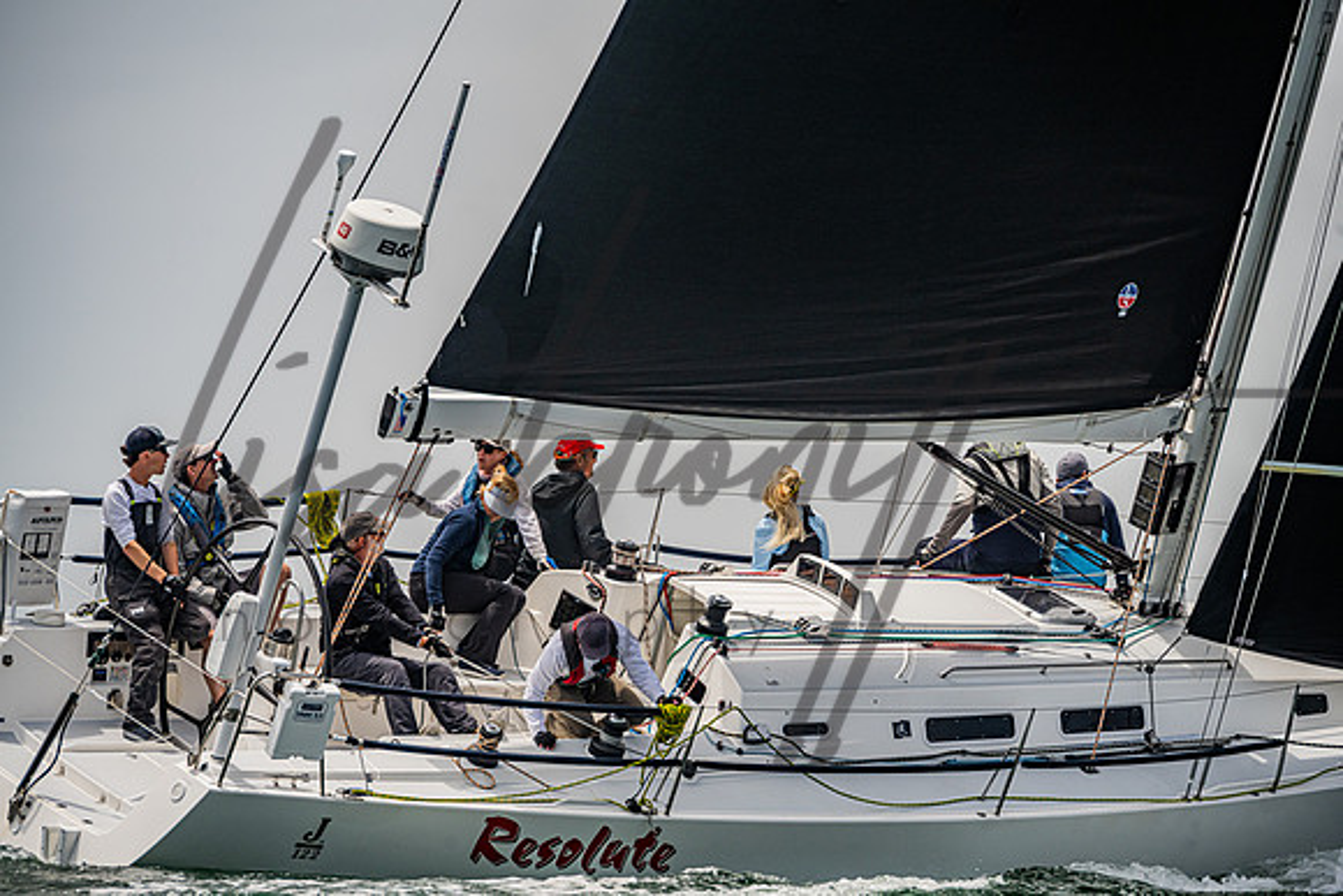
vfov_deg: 6.2
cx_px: 672
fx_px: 8209
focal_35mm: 220
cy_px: 448
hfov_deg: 9.4
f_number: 8
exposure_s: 1/3200
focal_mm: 220
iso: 500
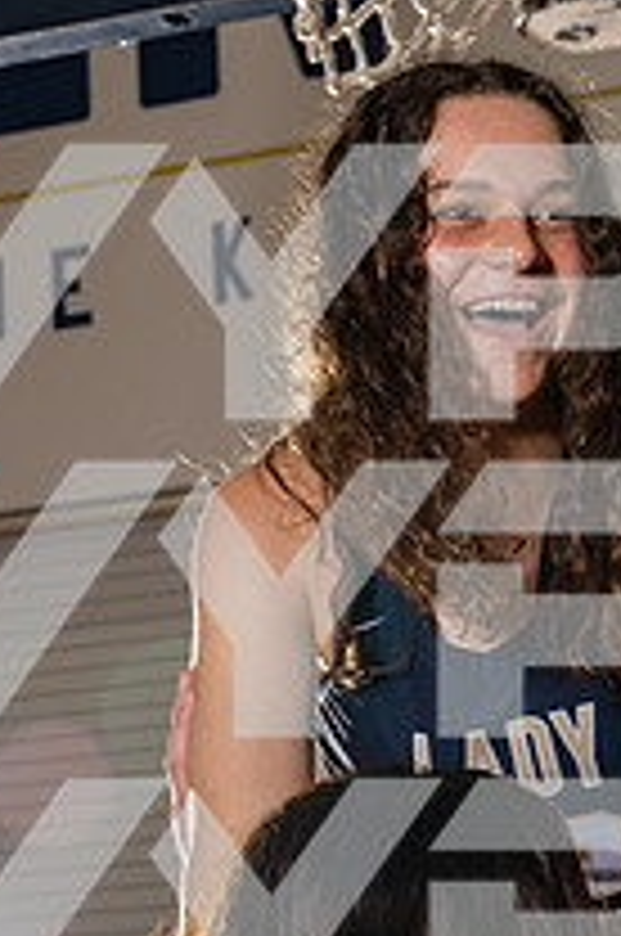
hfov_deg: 11.7
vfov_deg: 17.5
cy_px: 603
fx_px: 3037
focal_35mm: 117
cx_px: 387
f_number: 8
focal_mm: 54
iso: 640
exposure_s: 1/250
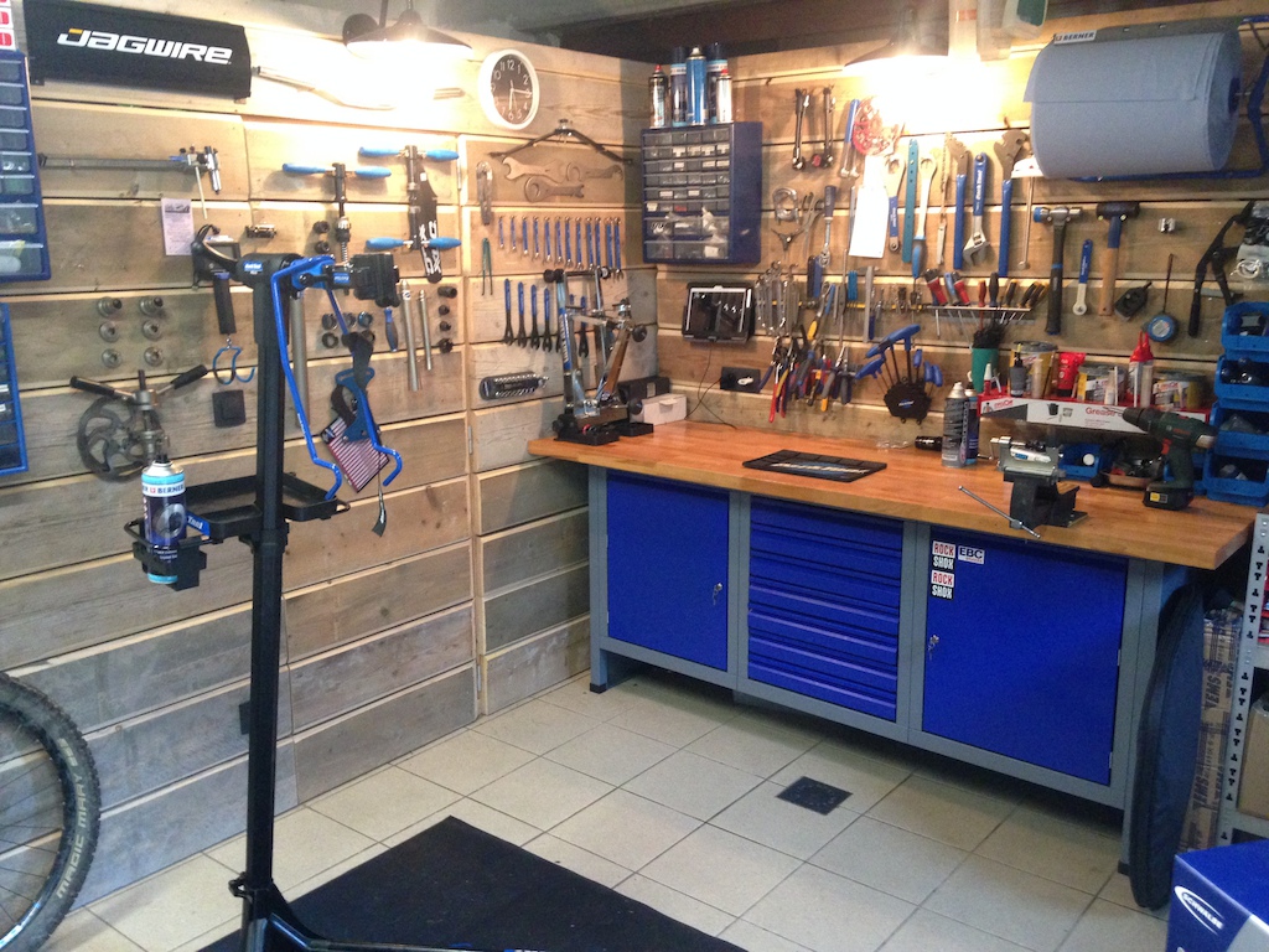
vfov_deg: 42.9
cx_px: 634
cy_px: 476
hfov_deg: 55.4
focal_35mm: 33
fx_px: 1210
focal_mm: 4.12
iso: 400
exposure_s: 1/20
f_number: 2.4
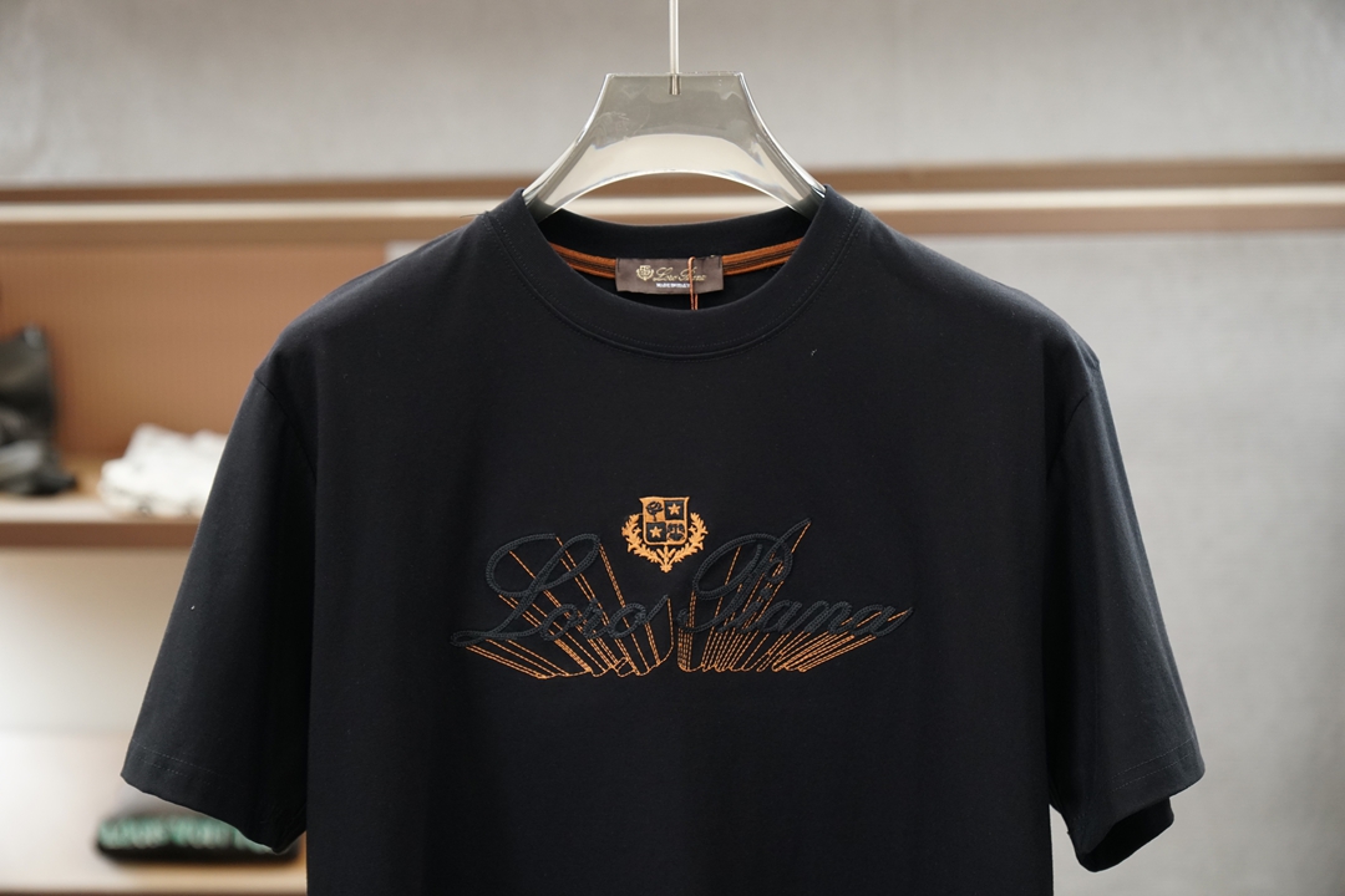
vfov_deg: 17.5
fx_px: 2914
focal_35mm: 78
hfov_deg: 26.0
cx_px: 672
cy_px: 448
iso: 800
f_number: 3.5
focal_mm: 52
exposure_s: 1/125
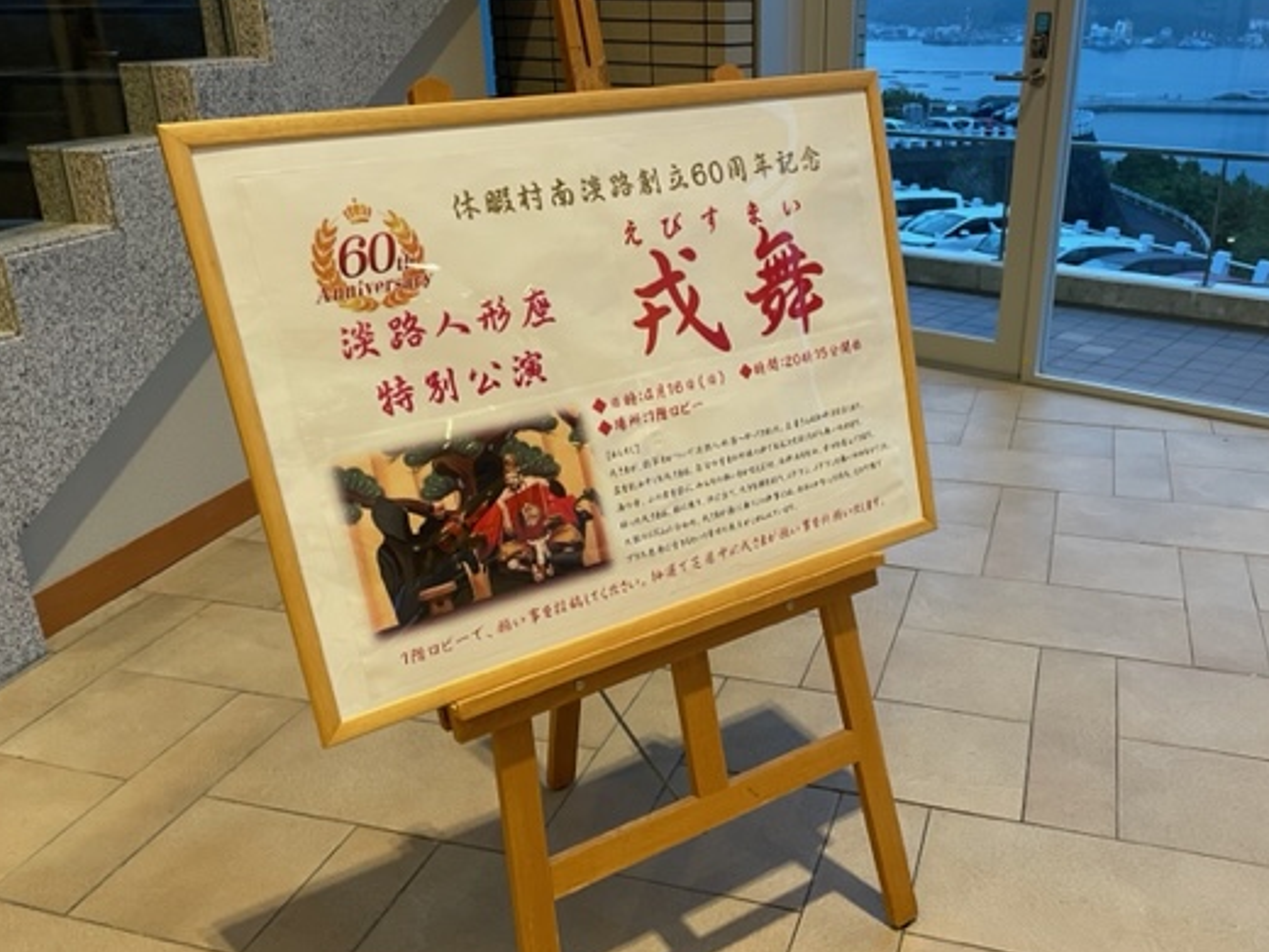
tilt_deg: -23.7
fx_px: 1173
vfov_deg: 44.1
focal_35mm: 32
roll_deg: -0.7
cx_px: 749
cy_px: 515
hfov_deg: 56.5
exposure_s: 1/60
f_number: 1.6
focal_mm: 4.2
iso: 100
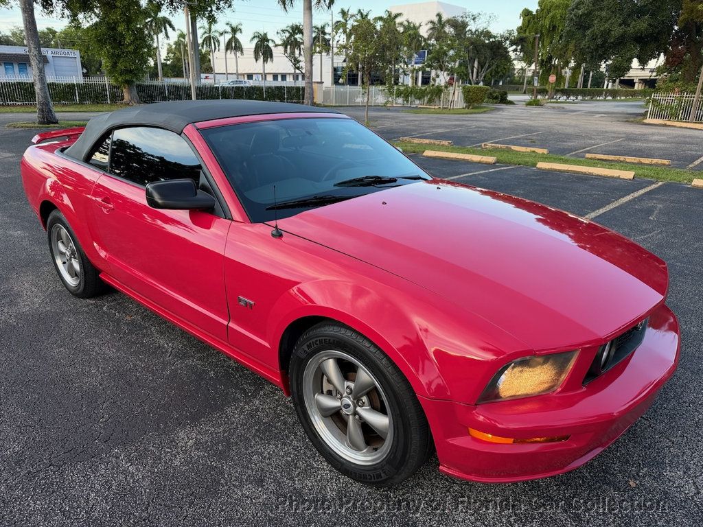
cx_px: 352
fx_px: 487
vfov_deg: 56.8
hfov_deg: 71.6
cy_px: 264
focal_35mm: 24
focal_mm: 6.76
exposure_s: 1/236
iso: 80
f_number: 1.78
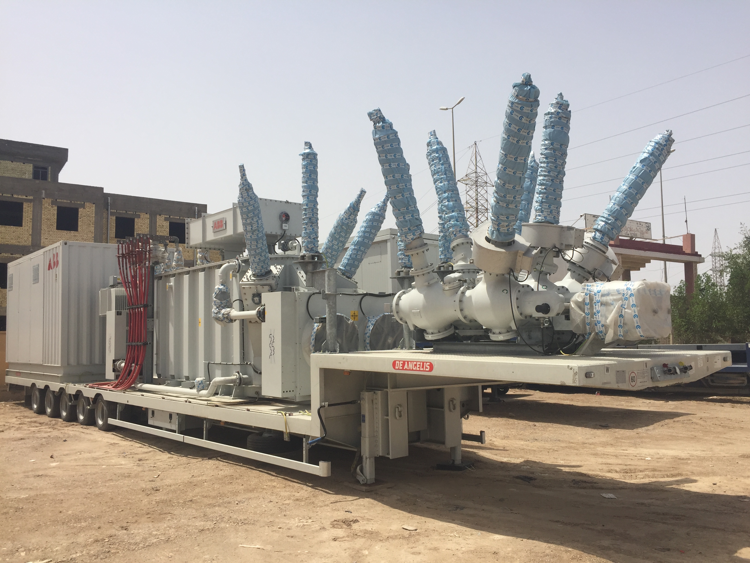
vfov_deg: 48.2
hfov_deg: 61.7
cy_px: 282
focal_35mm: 29
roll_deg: +0.1
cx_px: 375
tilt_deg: +6.7
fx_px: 628
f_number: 2.2
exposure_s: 1/3049
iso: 32
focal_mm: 4.15
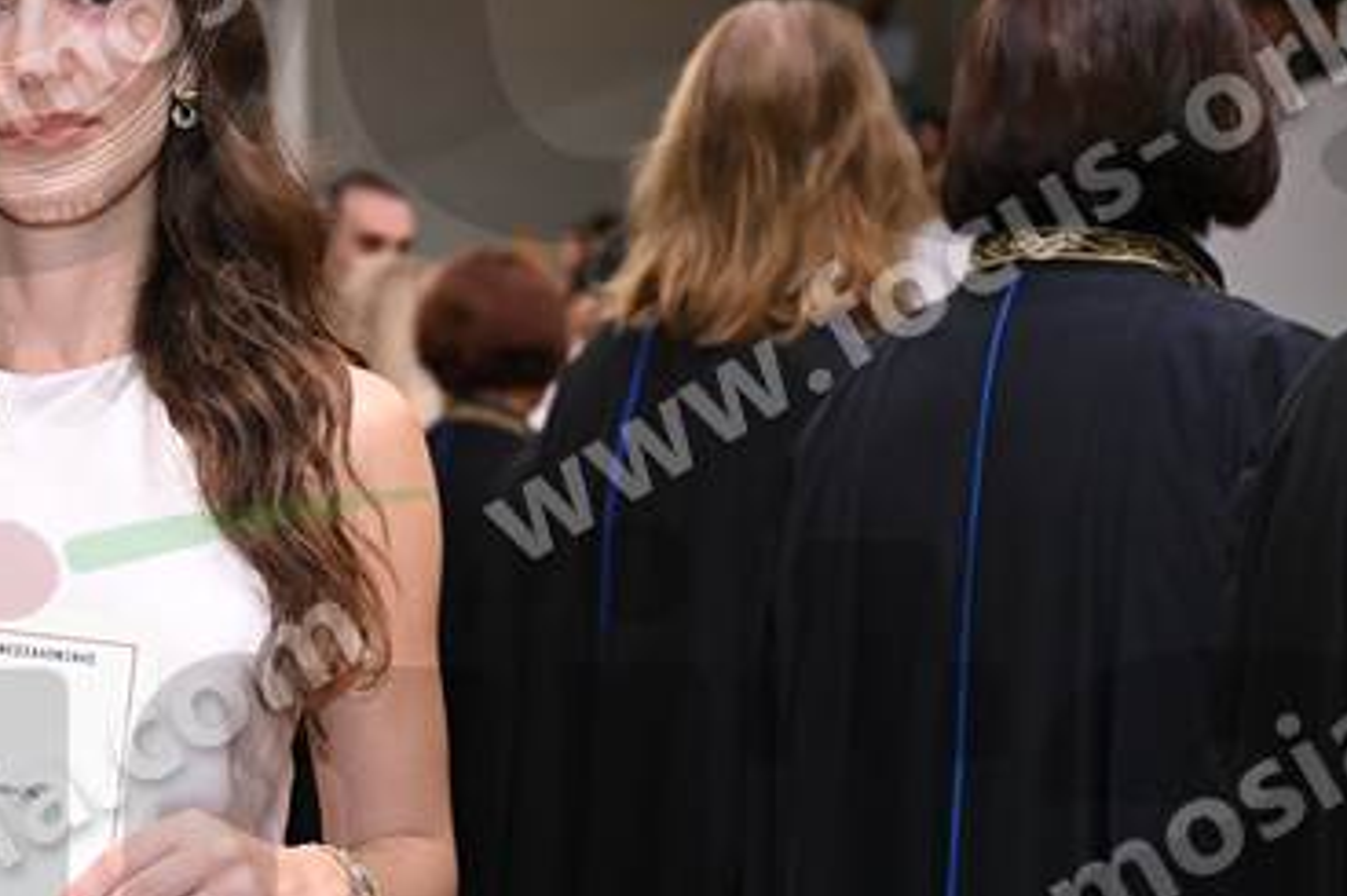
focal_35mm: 96
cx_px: 454
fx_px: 3590
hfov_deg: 21.2
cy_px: 399
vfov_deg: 14.2
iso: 4000
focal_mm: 46
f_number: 4
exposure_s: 1/125
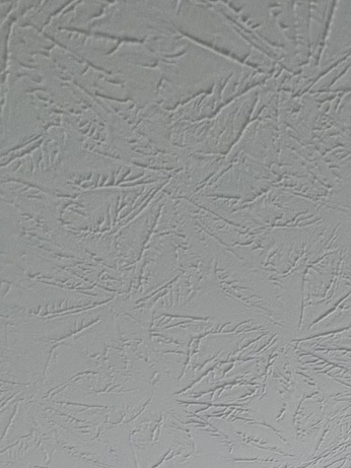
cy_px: 1145
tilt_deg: -0.8
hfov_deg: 20.0
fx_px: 946
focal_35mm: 70
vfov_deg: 14.8
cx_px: 398
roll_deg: +1.0
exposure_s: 1/171
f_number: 2.2
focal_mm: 2.22
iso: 64
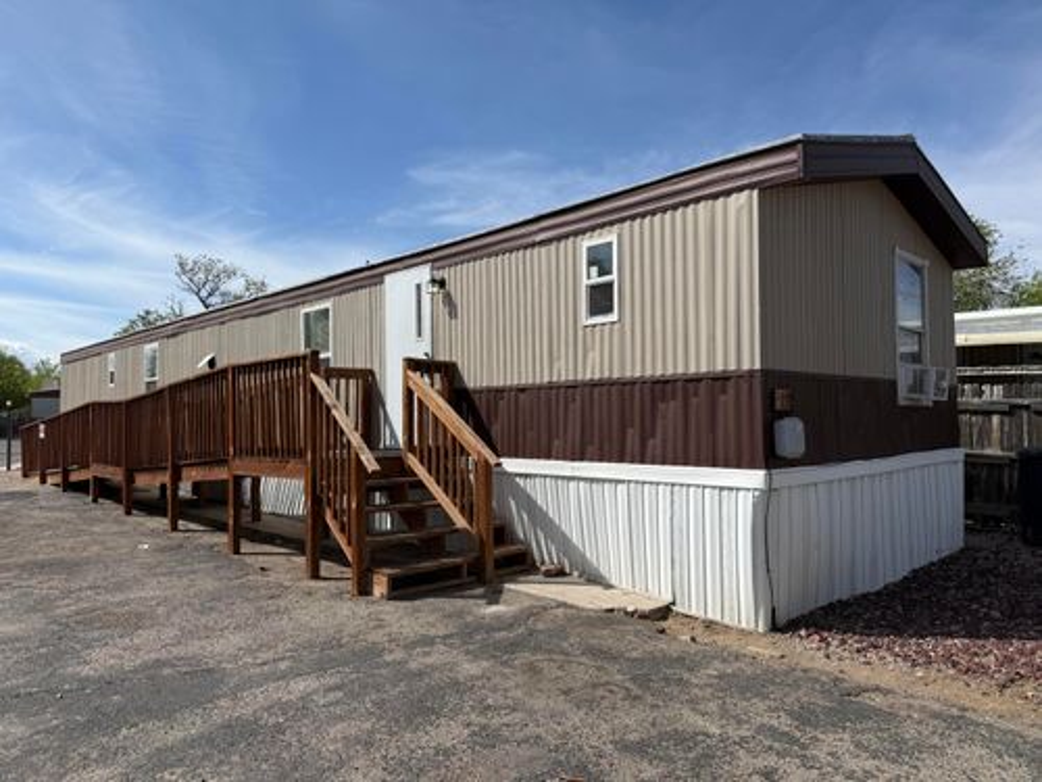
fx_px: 722
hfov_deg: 71.6
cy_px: 391
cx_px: 521
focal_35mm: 24
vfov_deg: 56.8
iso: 80
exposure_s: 1/6173
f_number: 1.78
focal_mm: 6.76
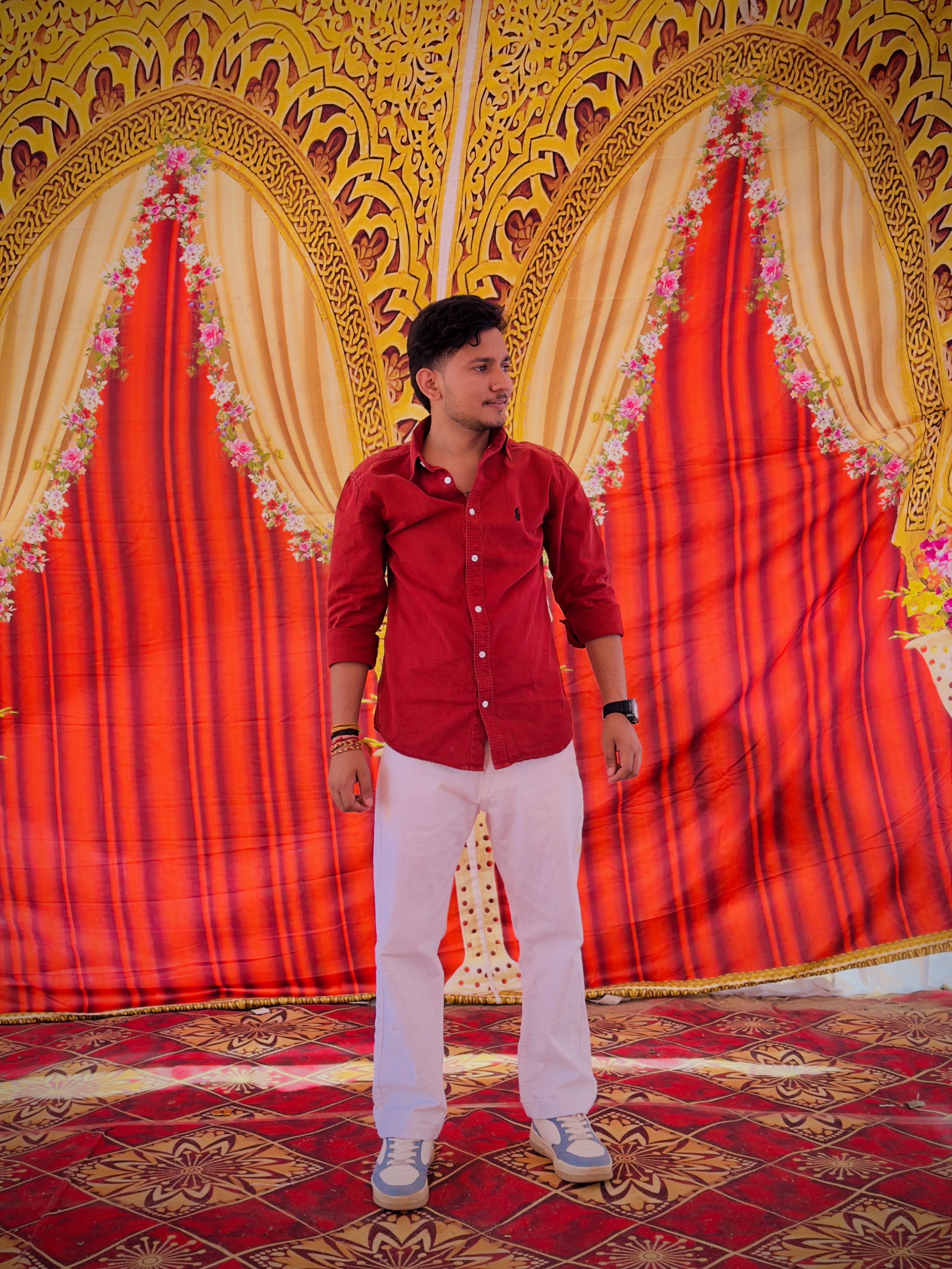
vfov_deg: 39.7
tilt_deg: -2.3
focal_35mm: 48
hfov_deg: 30.3
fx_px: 1760
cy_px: 634
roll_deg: +1.7
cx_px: 476
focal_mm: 6.76
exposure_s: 1/574
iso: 80
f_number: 1.78
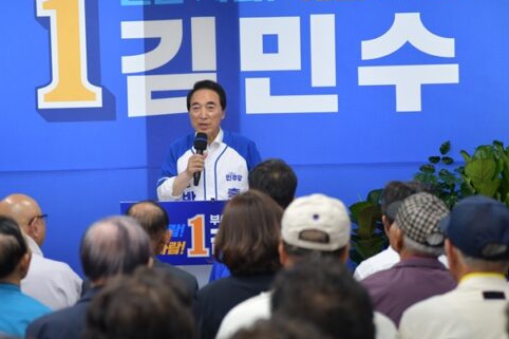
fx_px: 1314
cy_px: 150
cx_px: 204
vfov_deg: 14.7
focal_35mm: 93
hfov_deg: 21.9
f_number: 2.8
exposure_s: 1/320
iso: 1000
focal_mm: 70
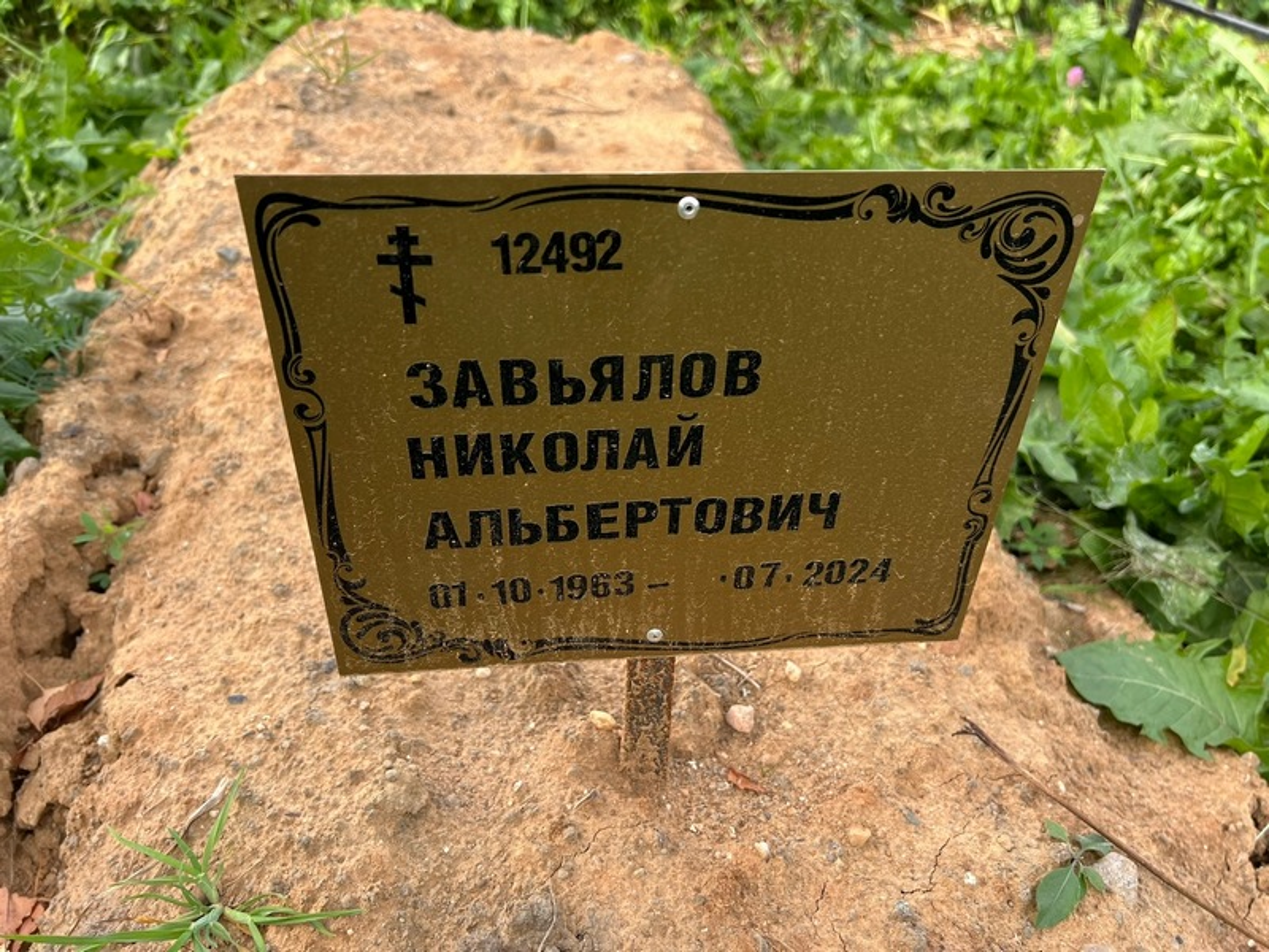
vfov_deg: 53.1
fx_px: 953
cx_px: 634
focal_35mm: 26
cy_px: 476
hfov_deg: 67.3
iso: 50
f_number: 1.5
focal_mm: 5.7
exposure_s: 1/808
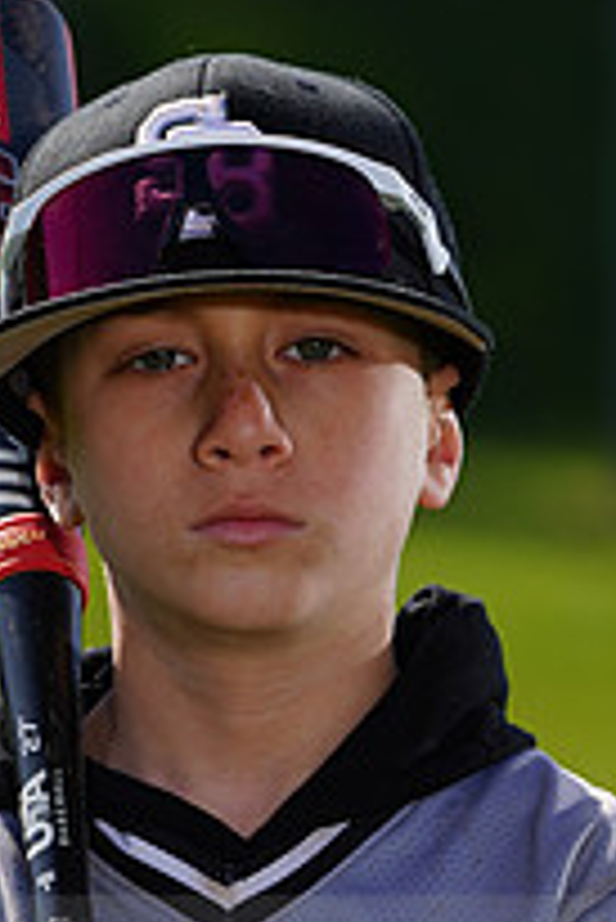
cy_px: 958
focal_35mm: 664
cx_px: 92
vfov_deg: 3.1
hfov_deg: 2.1
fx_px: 17013
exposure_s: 1/250
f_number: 8
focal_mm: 235
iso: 100
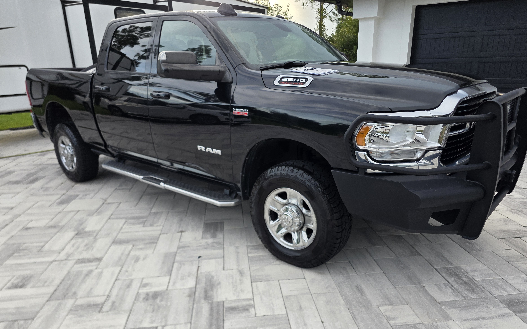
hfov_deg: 70.4
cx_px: 275
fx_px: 373
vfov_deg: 47.2
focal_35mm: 26
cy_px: 203
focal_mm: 6.3
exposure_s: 1/359
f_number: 1.7
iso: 64
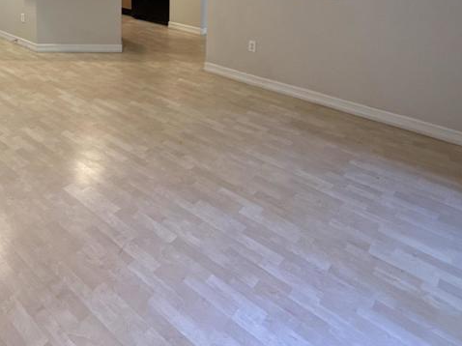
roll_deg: +0.8
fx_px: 400
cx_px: 123
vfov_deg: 40.2
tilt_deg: -7.5
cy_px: -10
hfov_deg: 57.3
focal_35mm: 30
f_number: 2.2
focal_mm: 2.22
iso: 100
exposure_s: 1/30
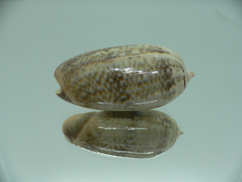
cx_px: 121
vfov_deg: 40.7
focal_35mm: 35
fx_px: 245
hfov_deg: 52.6
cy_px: 91
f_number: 2.8
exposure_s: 1/60
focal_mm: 4.6
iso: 100
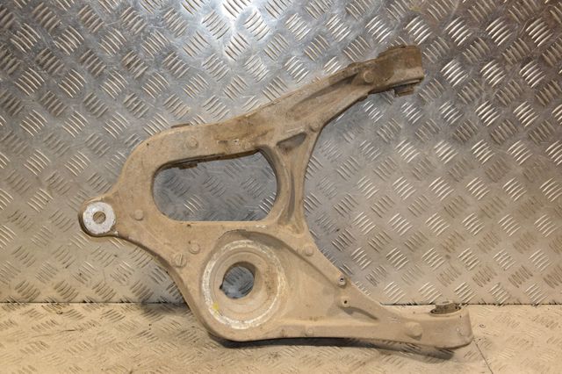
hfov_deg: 41.1
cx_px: 281
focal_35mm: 48
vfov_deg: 28.0
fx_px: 749
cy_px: 187
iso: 800
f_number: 5.6
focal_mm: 32
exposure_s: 1/200
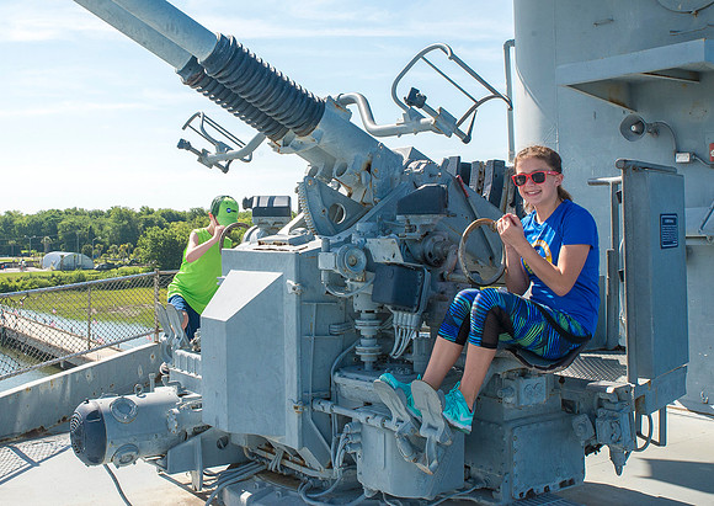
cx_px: 293
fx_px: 898
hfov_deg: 43.2
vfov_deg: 31.4
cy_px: 200
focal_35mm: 44
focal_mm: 32
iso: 1000
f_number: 14
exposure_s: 1/800
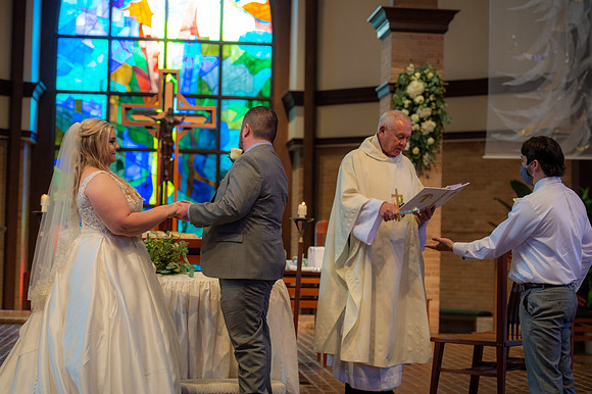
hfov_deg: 28.9
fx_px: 1150
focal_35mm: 70
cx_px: 296
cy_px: 197
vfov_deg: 19.4
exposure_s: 1/160
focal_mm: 70
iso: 1250
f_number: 3.5
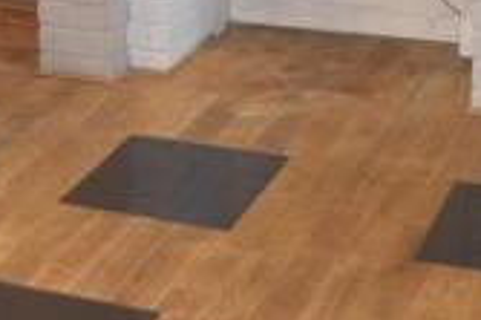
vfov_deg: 12.2
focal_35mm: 106
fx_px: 1415
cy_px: -172
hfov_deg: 19.2
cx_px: 127
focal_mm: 18
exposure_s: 1/30
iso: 800
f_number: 3.5
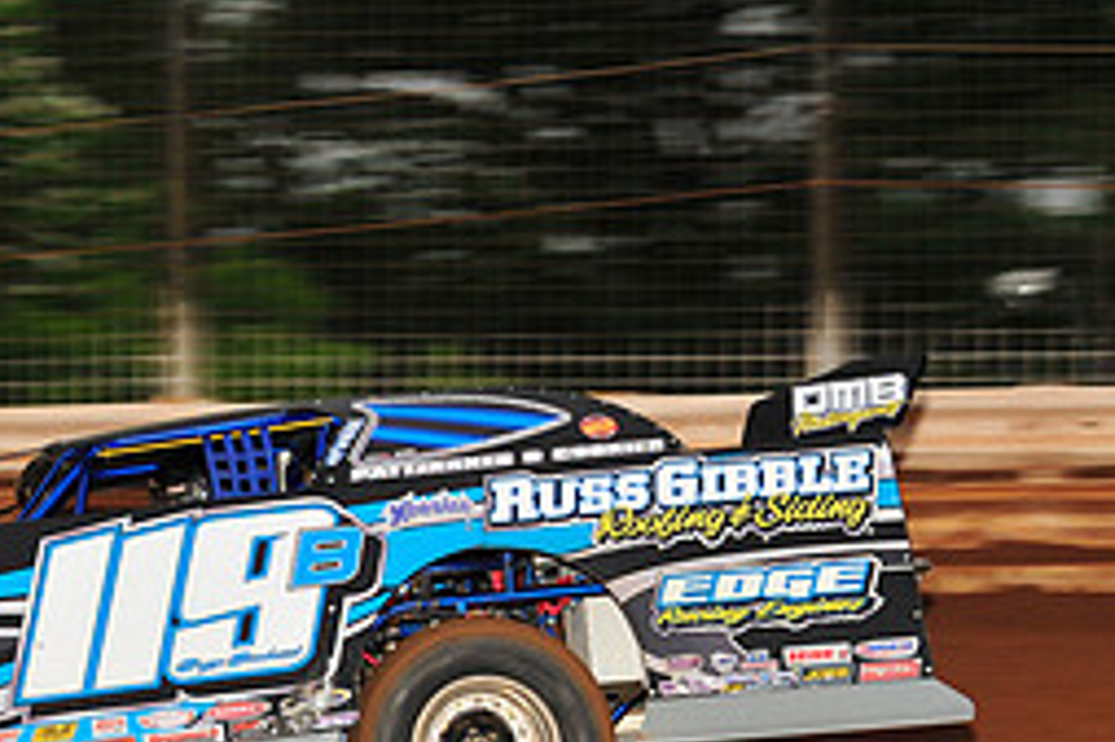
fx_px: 6500
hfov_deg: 9.8
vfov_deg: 6.5
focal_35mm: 210
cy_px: 623
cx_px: 88
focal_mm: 92
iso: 1000
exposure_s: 1/320
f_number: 8
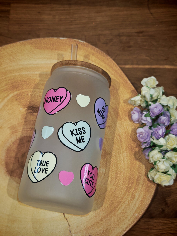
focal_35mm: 48
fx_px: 327
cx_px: 88
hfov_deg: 30.3
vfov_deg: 39.7
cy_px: 118
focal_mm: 6.83
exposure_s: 1/100
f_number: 2
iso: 160
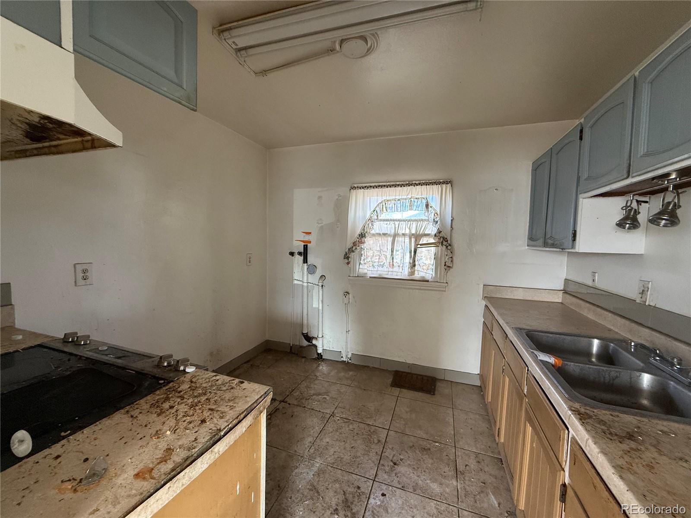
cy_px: 259
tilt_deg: -2.8
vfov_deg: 85.7
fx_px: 279
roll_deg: -1.5
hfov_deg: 102.1
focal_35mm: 14
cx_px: 346
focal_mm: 2.22
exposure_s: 1/99
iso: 250
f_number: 2.2
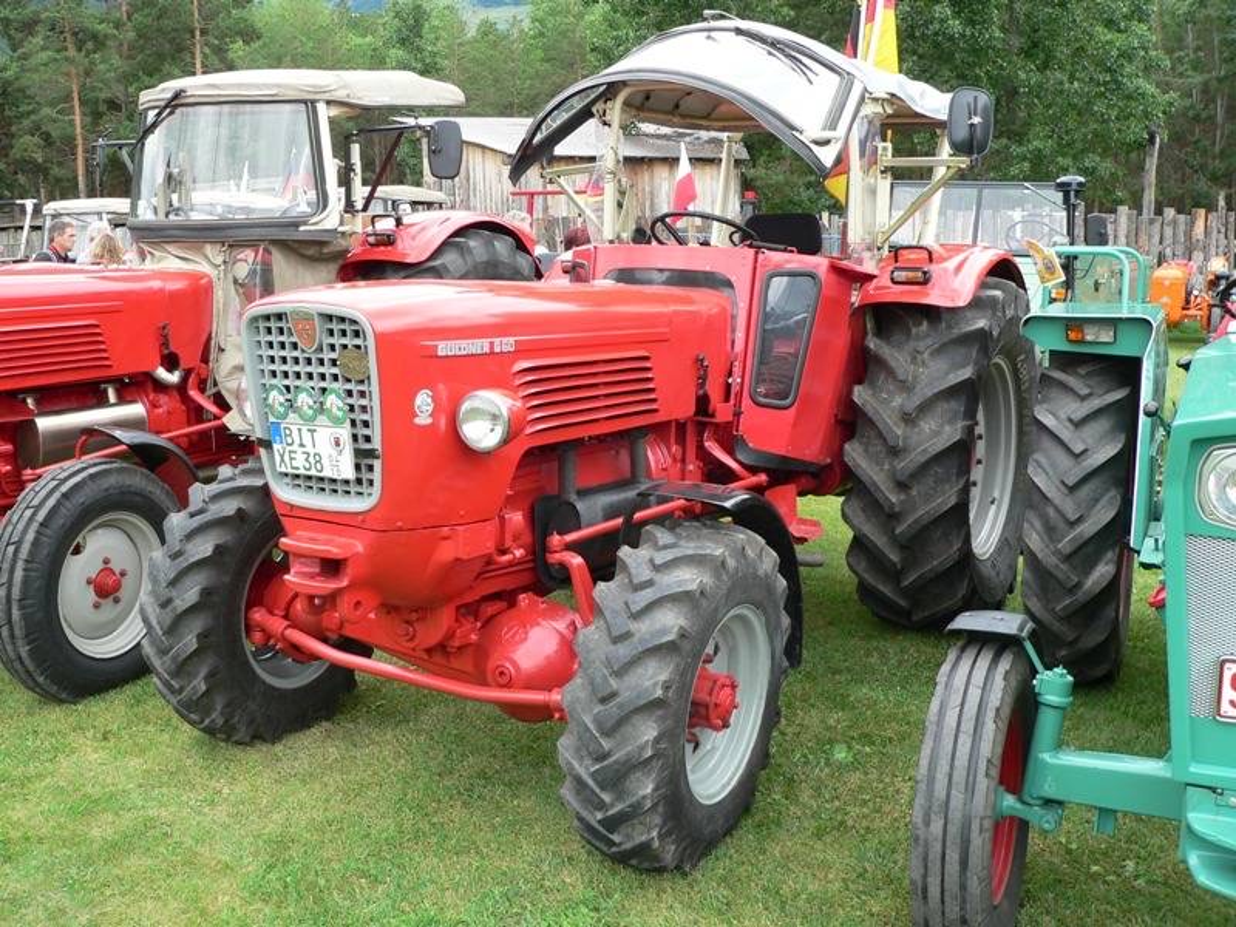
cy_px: 464
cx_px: 618
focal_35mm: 36
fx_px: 1285
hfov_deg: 51.4
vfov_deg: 39.7
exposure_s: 1/100
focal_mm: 6
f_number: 3.3
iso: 80
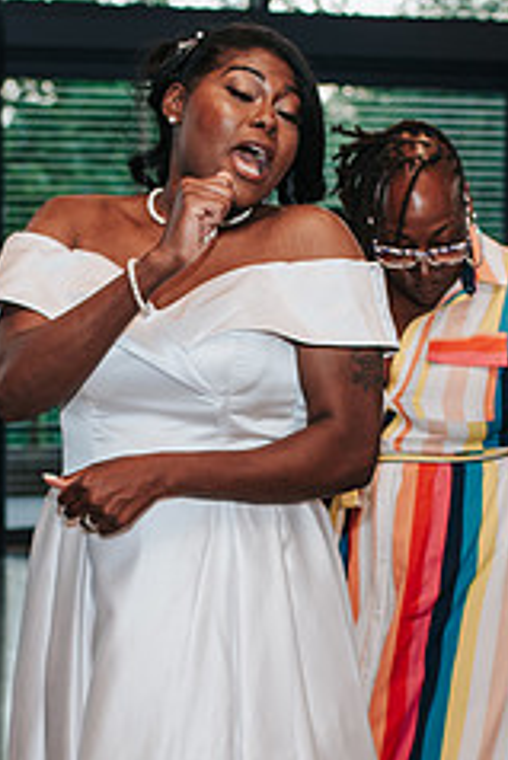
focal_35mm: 99
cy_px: 562
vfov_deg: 20.5
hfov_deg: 13.8
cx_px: 159
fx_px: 2092
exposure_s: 1/160
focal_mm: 35
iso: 560
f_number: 2.8
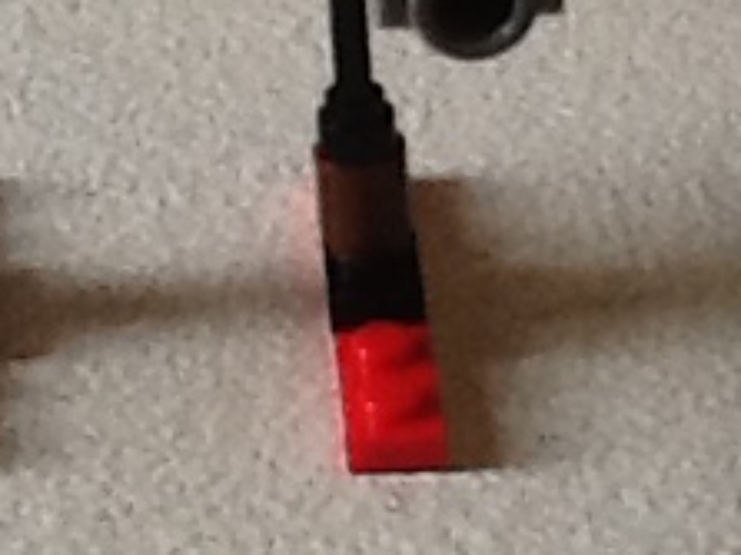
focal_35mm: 138
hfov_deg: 14.2
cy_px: 0
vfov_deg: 10.6
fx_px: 2952
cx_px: 179
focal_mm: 2.03
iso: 100
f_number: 2.4
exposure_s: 1/60
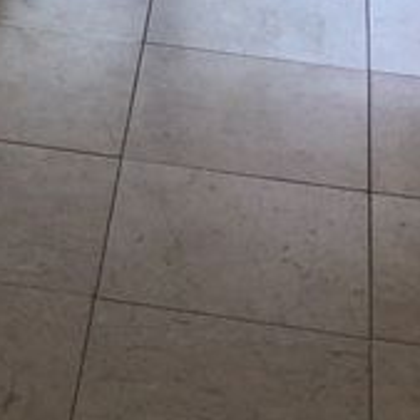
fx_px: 2224
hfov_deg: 10.5
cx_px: -162
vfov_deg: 10.1
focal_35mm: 162
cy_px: -353
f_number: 2.4
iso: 25
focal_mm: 3.3
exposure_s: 1/100
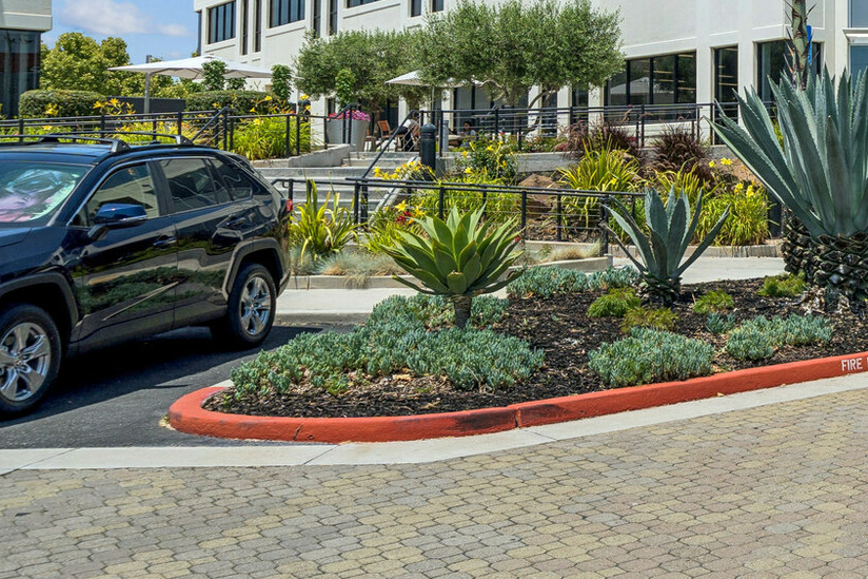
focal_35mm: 51
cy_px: 123
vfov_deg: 26.0
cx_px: 1005
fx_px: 1229
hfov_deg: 32.9
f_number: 5.6
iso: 100
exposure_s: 1/640
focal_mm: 21
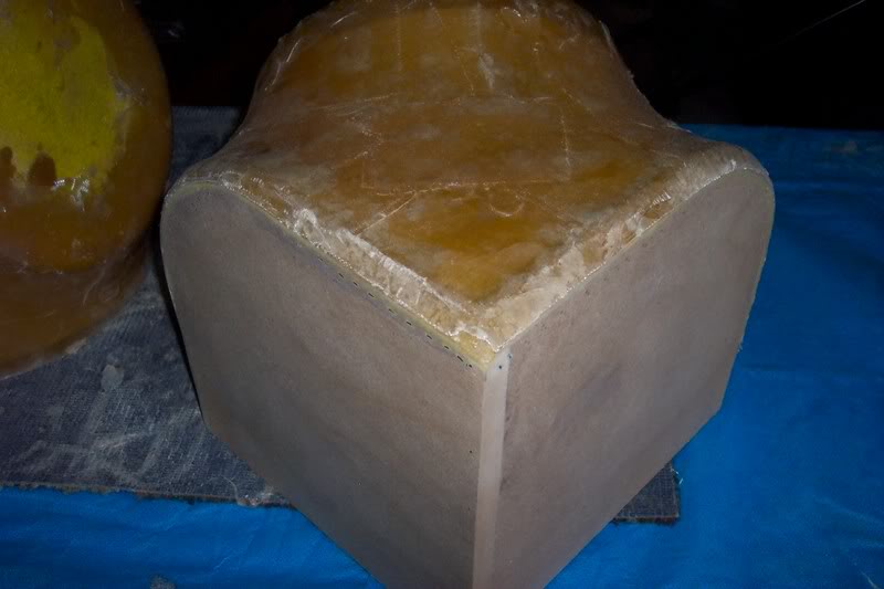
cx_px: 442
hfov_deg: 50.7
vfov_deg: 35.0
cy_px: 294
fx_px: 933
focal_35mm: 38
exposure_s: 1/30
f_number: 2.8
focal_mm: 8
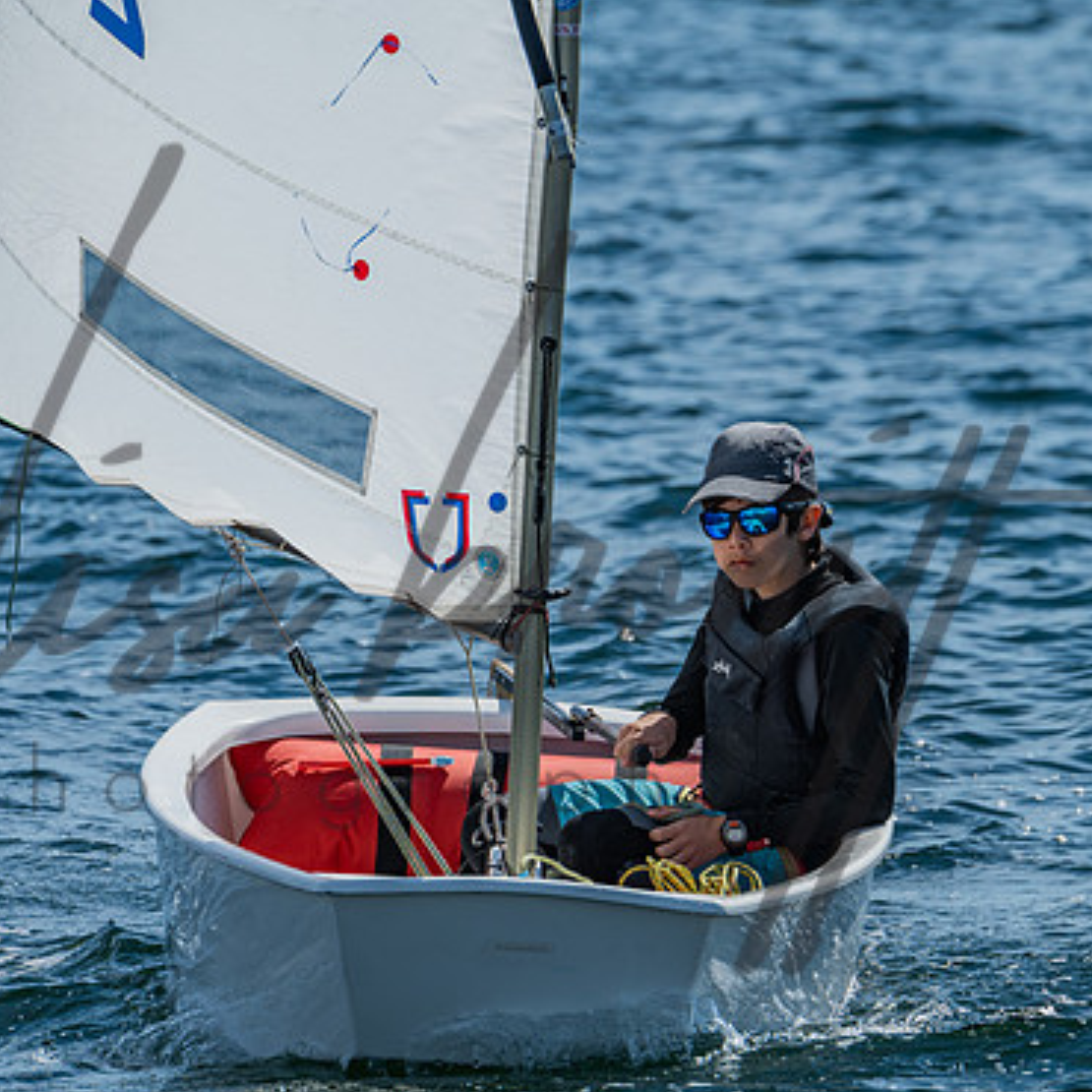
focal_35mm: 480
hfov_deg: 3.7
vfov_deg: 3.7
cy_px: 565
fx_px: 17131
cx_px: 605
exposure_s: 1/500
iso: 100
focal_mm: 360
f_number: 8
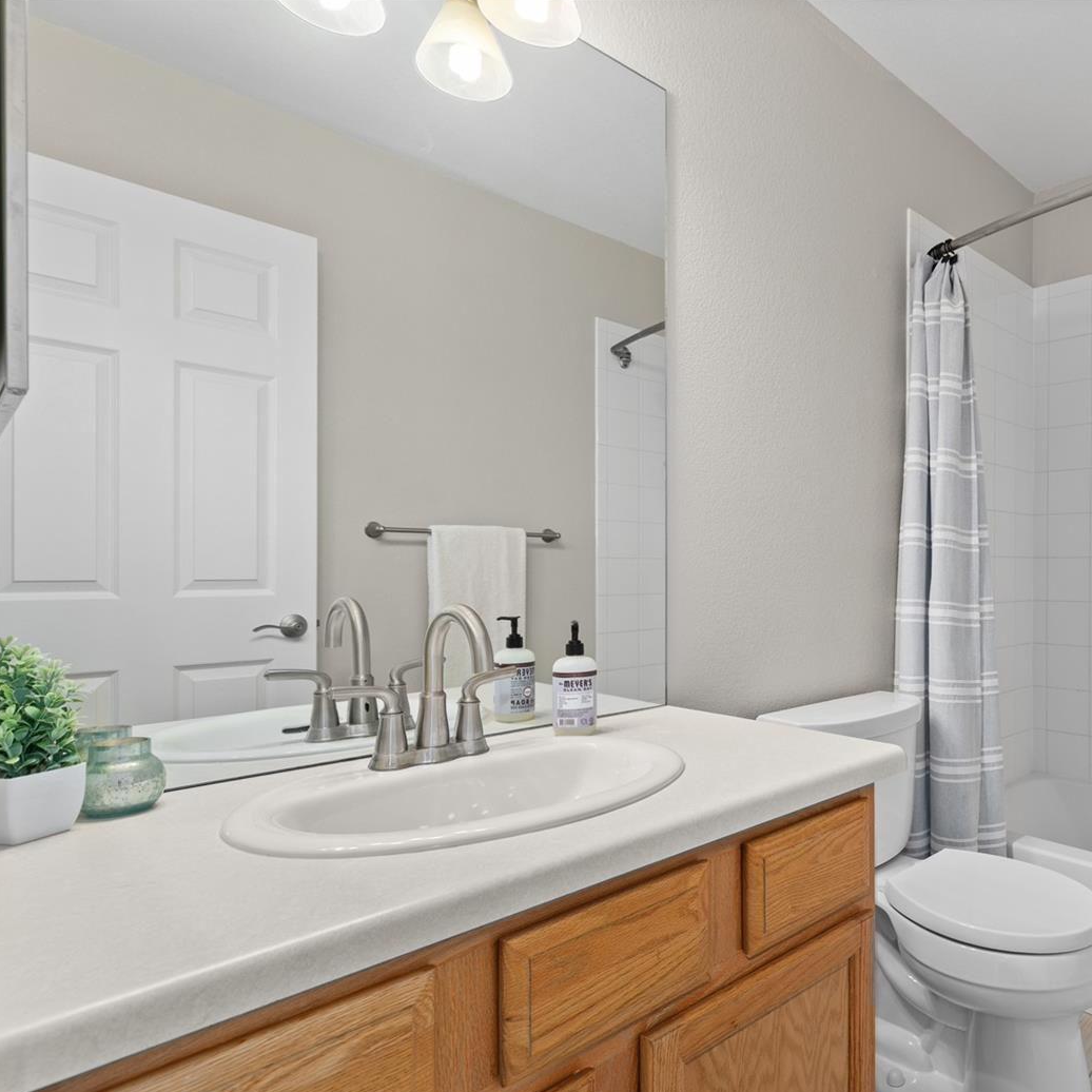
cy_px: 555
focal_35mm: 21
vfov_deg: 72.1
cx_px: 822
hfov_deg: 67.4
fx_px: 749
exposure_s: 1/4
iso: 640
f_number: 8
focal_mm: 16
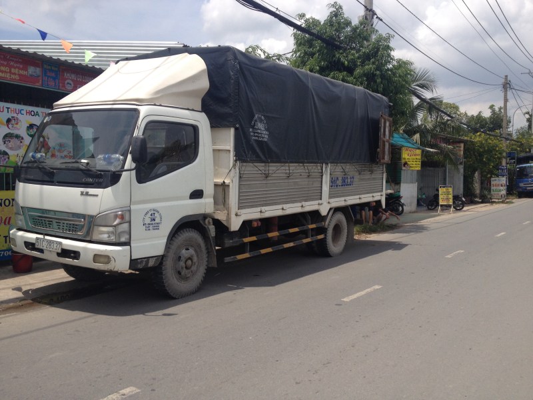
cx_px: 266
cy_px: 200
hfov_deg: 52.6
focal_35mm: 35
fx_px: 539
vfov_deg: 40.7
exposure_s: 1/2304
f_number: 2.4
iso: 50
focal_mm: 4.28
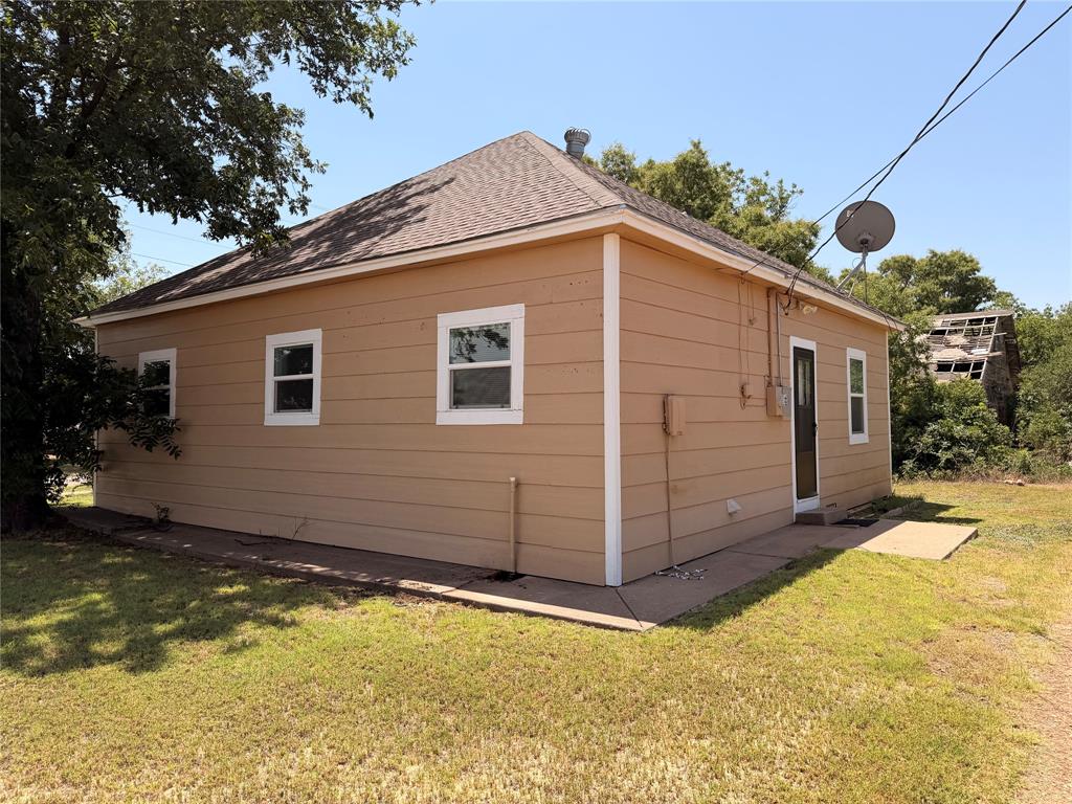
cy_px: 402
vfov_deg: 56.8
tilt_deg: +1.0
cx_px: 536
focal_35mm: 24
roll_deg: +0.5
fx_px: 743
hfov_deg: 71.6
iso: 80
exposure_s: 1/3584
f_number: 1.78
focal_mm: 6.76
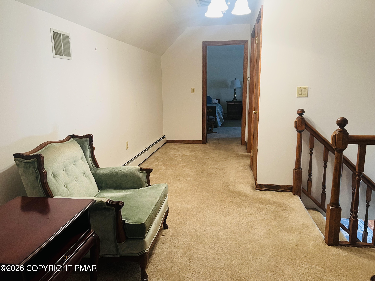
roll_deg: +0.8
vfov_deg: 53.1
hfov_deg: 67.3
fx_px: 282
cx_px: 188
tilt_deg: -10.8
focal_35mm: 26
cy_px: 140
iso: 160
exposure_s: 1/60
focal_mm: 5.7
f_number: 1.5
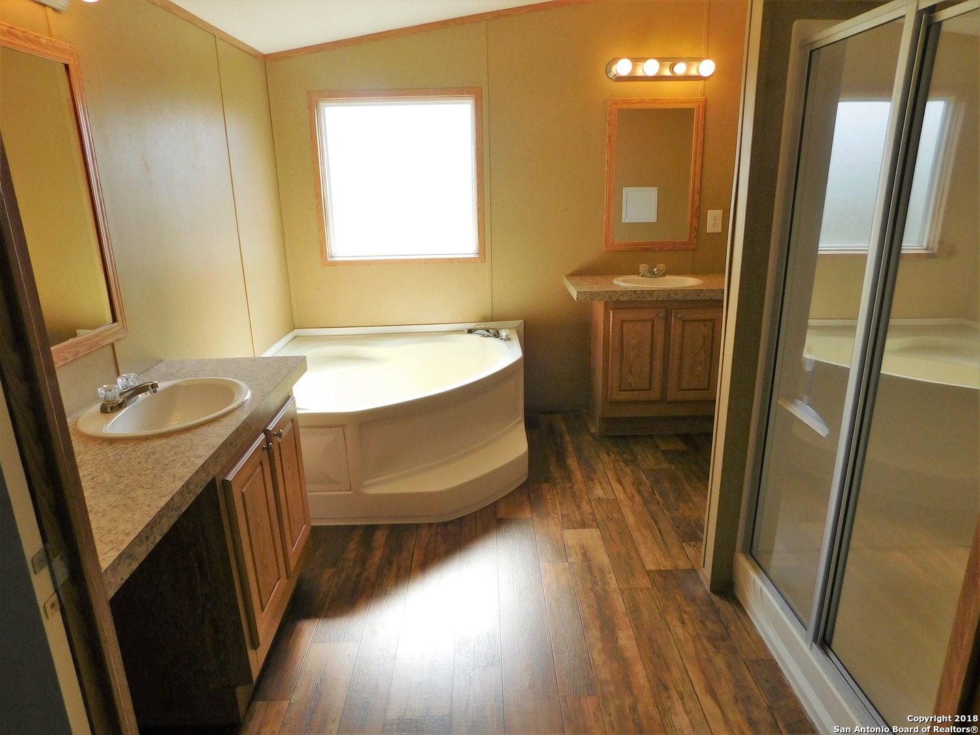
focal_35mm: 23
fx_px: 651
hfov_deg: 73.9
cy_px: 368
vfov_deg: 58.9
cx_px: 490
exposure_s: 1/250
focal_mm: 4
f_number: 3
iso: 125
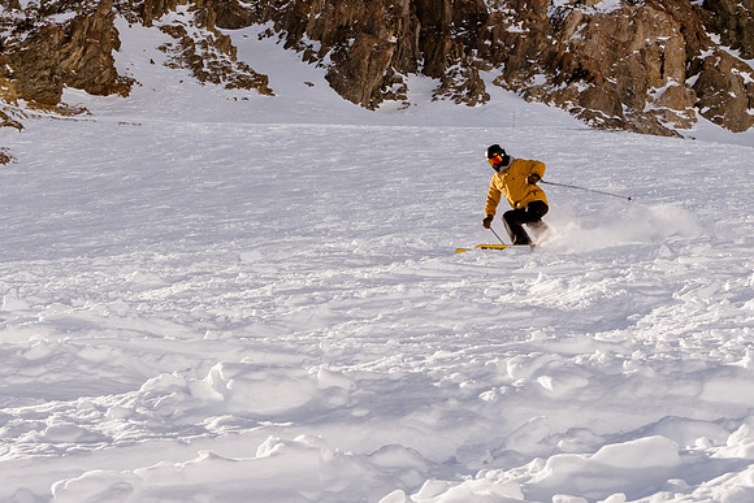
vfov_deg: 18.9
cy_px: 158
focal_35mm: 72
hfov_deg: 28.0
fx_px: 1509
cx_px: 340
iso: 160
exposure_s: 1/320
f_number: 14
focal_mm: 35
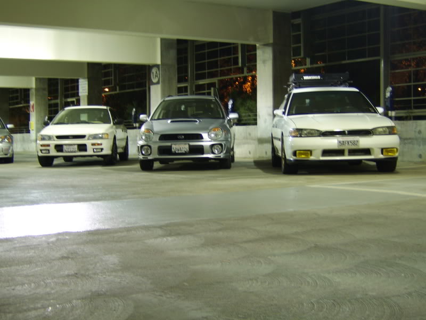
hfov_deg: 41.2
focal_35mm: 46
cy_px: 160
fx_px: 566
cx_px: 213
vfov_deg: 31.5
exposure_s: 1
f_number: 3.5
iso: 71
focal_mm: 11.93
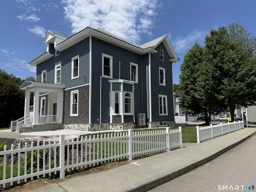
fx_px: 177
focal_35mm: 24
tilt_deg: +6.9
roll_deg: +0.2
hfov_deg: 71.6
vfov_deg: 56.8
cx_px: 128
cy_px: 96
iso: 80
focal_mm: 6.76
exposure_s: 1/6711
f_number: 1.78
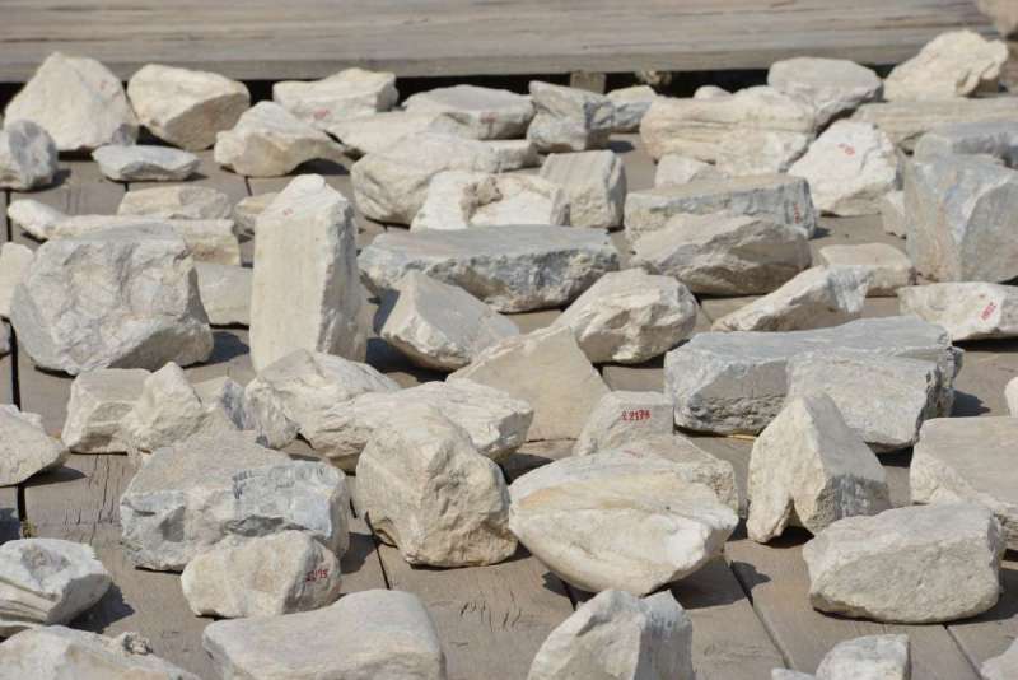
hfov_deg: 10.3
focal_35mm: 200
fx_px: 5657
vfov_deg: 6.9
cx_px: 509
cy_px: 340
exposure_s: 1/320
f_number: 13
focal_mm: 200
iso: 100
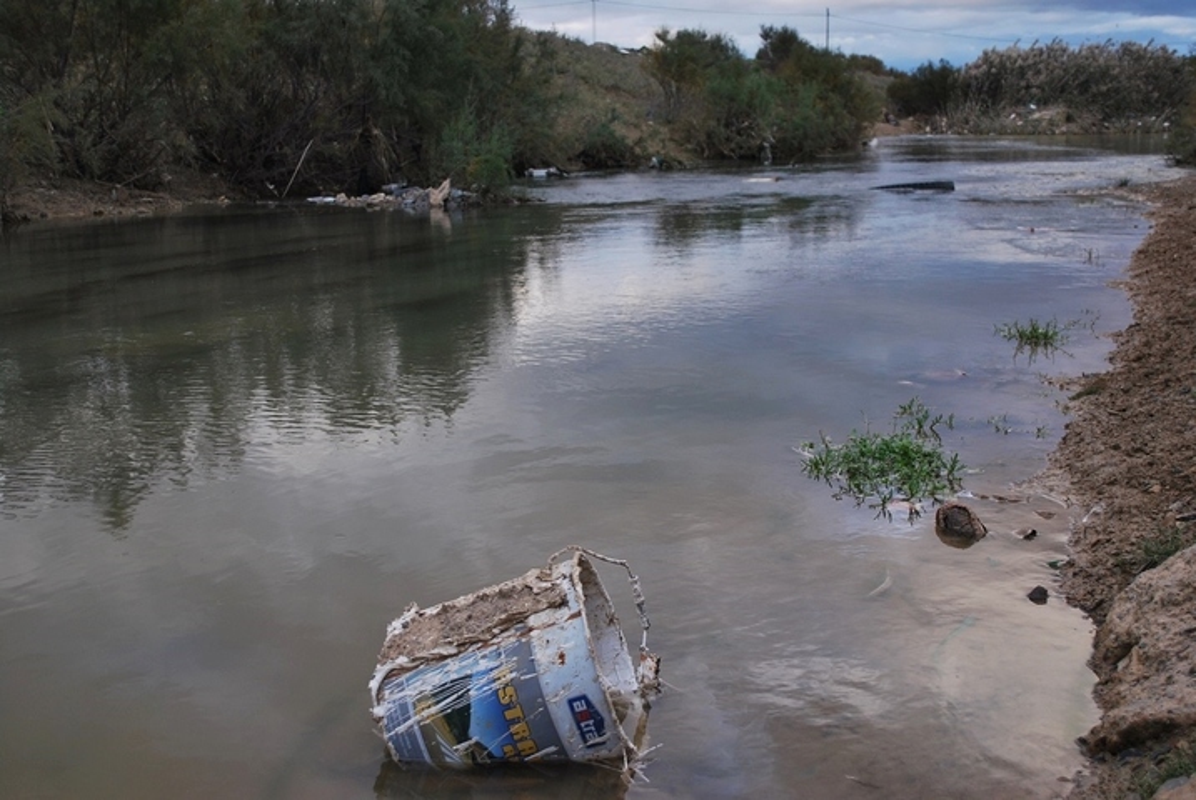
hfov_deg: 44.9
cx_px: 598
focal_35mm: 44
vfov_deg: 30.9
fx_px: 1447
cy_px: 400
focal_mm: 29
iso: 200
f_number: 5.6
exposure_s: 1/125
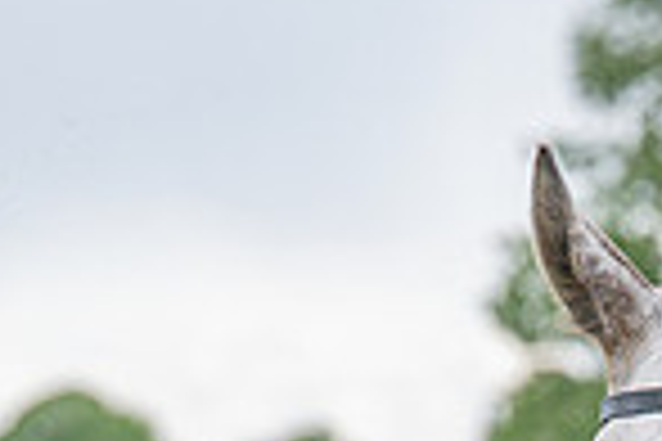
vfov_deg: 1.7
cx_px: 858
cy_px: 873
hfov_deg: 2.6
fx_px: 14581
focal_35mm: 793
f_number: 5
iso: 400
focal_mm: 115
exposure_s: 1/1250
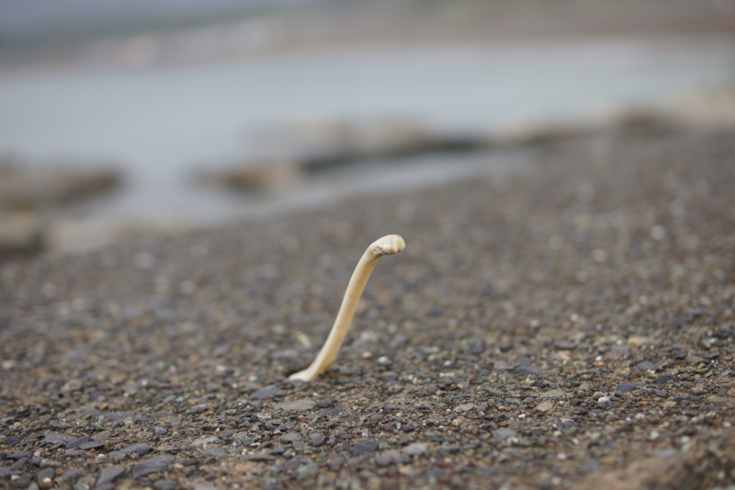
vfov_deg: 25.7
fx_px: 1072
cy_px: 245
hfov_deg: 37.9
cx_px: 368
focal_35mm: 52
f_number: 2.2
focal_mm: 35
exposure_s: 1/320
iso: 100
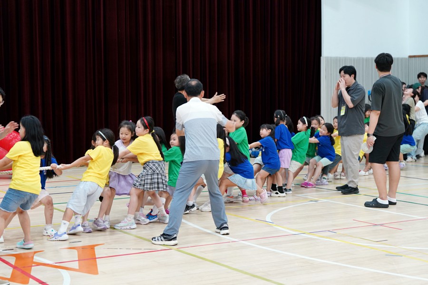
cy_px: 142
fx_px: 832
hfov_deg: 28.8
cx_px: 214
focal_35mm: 70
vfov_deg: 19.5
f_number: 3.2
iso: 1600
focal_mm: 70
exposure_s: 1/160
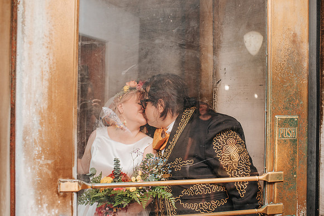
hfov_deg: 54.4
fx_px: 315
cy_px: 108
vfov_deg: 37.9
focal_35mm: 35
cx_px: 162
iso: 1000
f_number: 3.5
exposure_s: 1/200
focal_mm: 35
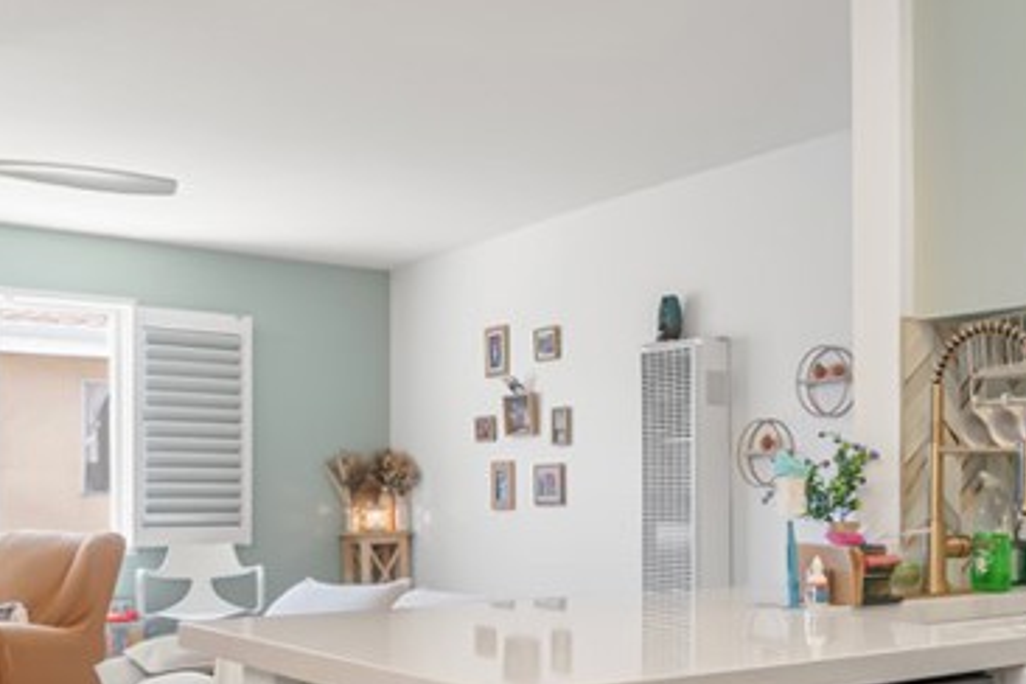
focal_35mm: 42
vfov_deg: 31.1
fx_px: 1197
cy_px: 547
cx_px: 799
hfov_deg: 44.5
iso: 100
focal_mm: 10
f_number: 7.1
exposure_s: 1/2.5
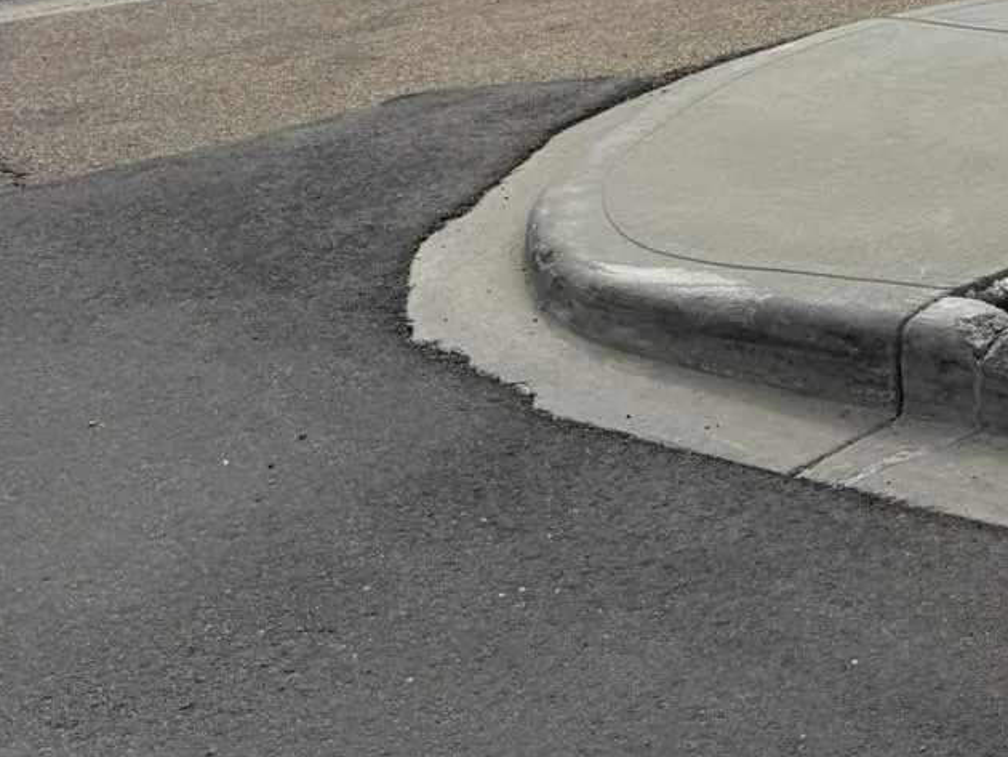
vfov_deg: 17.2
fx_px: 2272
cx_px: 1395
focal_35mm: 78
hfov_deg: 21.9
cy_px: -354
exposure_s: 1/14286
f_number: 1.78
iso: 80
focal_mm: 6.76
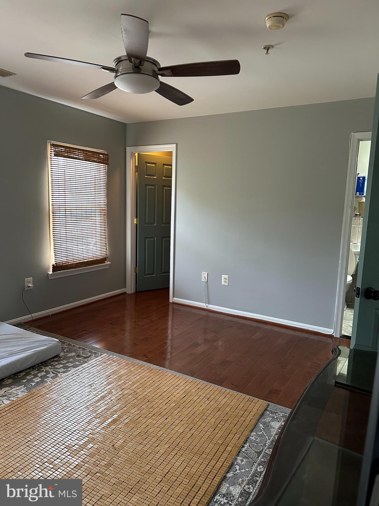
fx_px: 350
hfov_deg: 56.8
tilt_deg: -7.1
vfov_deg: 71.6
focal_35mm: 24
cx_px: 190
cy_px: 253
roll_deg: -1.8
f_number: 1.78
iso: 320
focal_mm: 6.86
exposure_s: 1/60.2
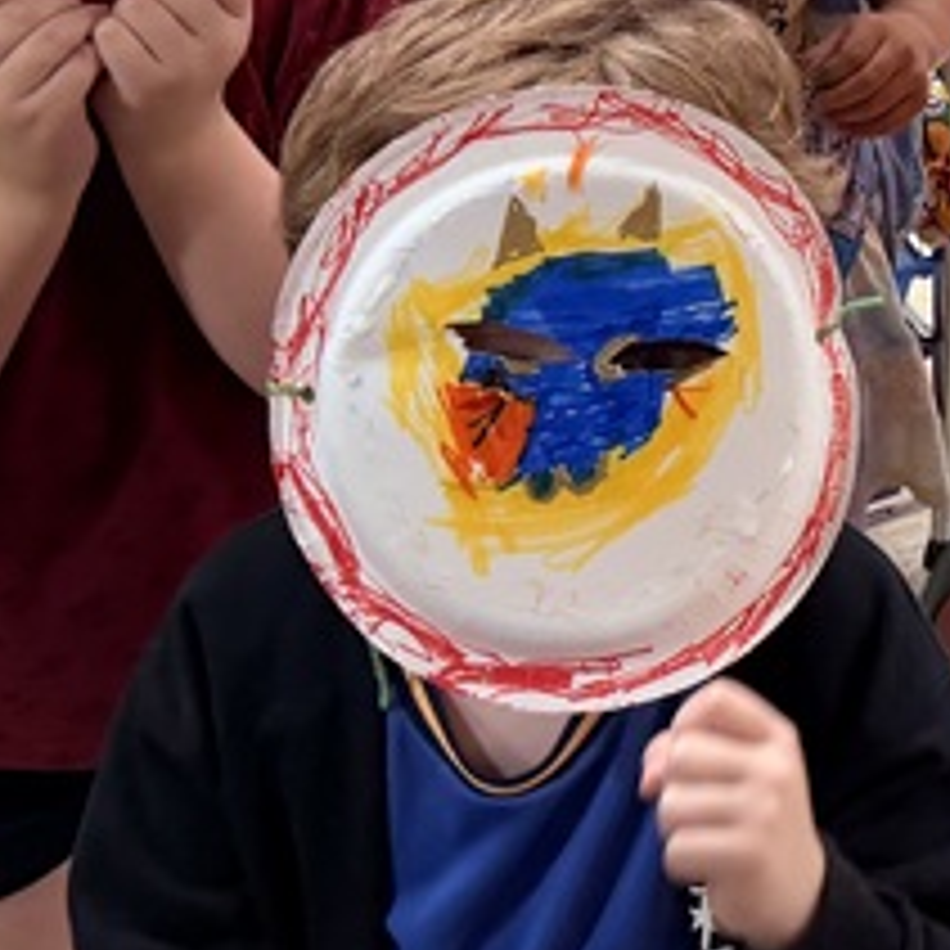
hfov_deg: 15.5
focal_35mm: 103
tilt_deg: -35.5
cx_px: 1436
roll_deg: -7.3
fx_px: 3198
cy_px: 104
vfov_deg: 16.7
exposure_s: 1/60
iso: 160
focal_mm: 6.76
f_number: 1.78
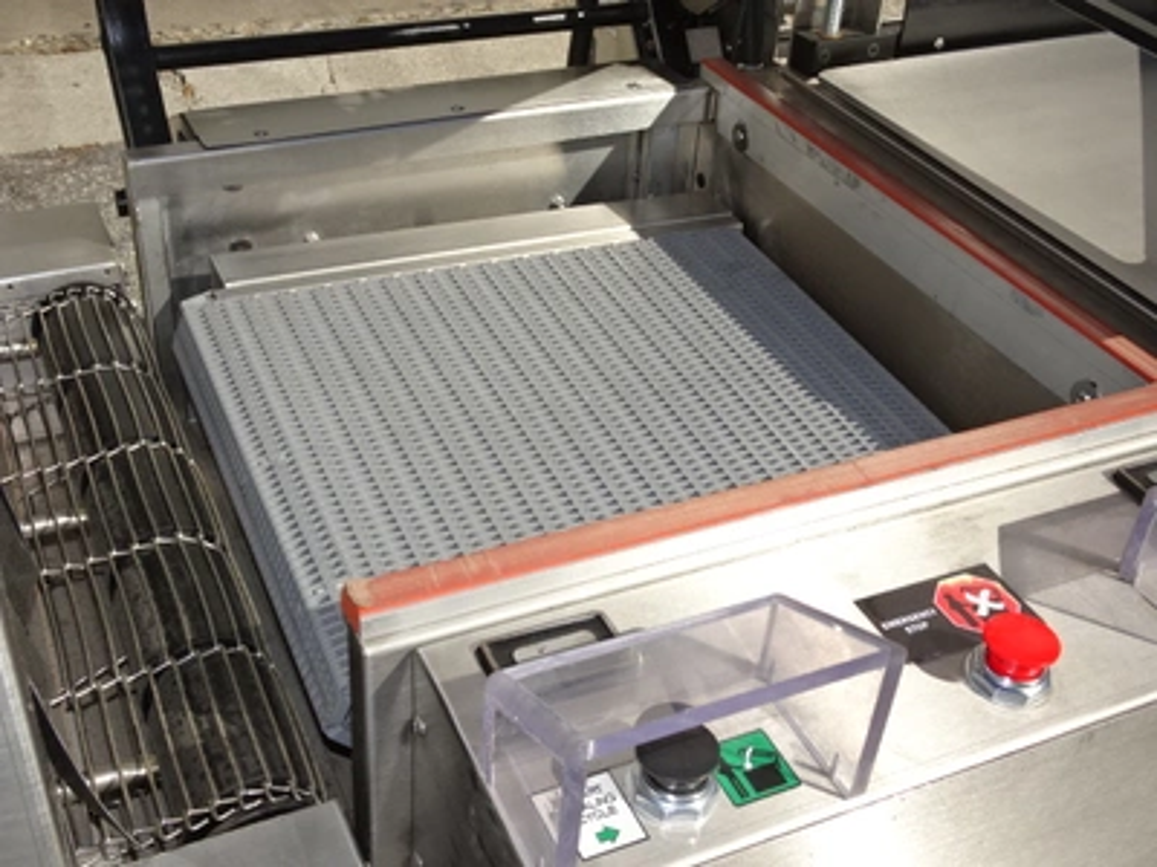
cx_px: 578
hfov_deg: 49.0
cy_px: 434
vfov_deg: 37.7
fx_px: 1270
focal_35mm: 38
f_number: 4
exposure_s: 1/1000
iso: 80
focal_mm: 6.56
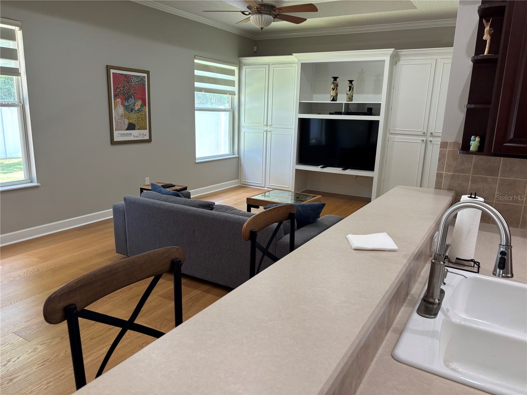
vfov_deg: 53.1
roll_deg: -0.8
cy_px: 198
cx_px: 264
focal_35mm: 26
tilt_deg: -13.0
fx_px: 396
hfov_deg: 67.3
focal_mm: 5.96
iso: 80
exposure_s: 1/60
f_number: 1.6
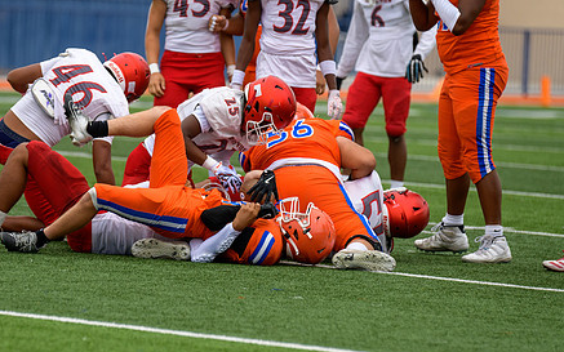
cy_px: 207
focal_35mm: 338
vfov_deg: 3.9
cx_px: 218
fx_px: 5195
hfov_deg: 6.2
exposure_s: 1/1000
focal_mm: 250
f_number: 3.5
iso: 320
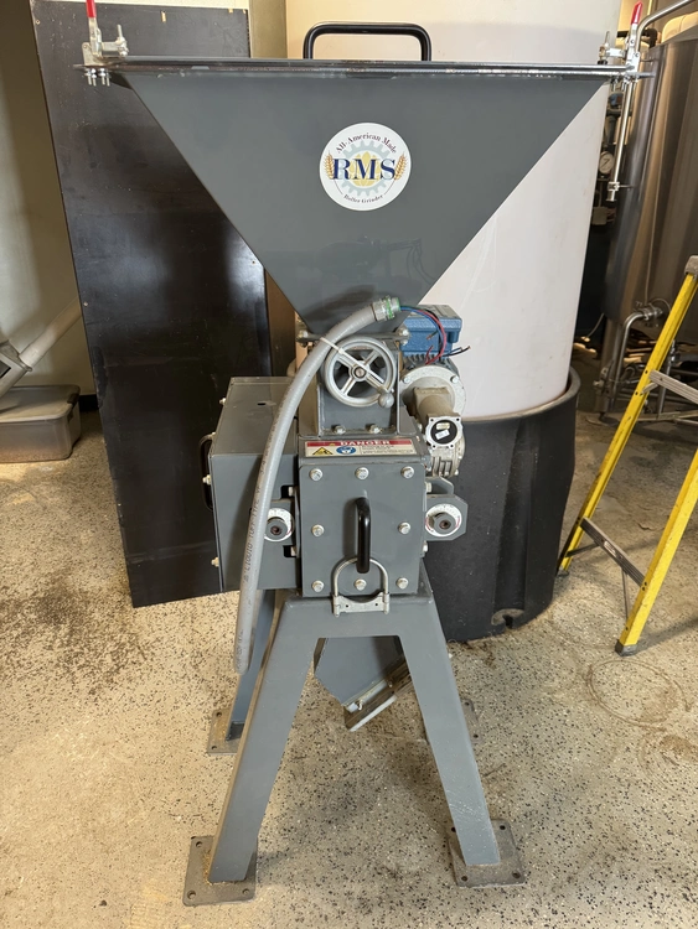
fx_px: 645
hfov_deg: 56.8
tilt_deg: -26.2
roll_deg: +0.5
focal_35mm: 24
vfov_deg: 71.6
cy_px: 464
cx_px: 349
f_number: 1.78
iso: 400
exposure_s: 1/60
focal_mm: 6.76
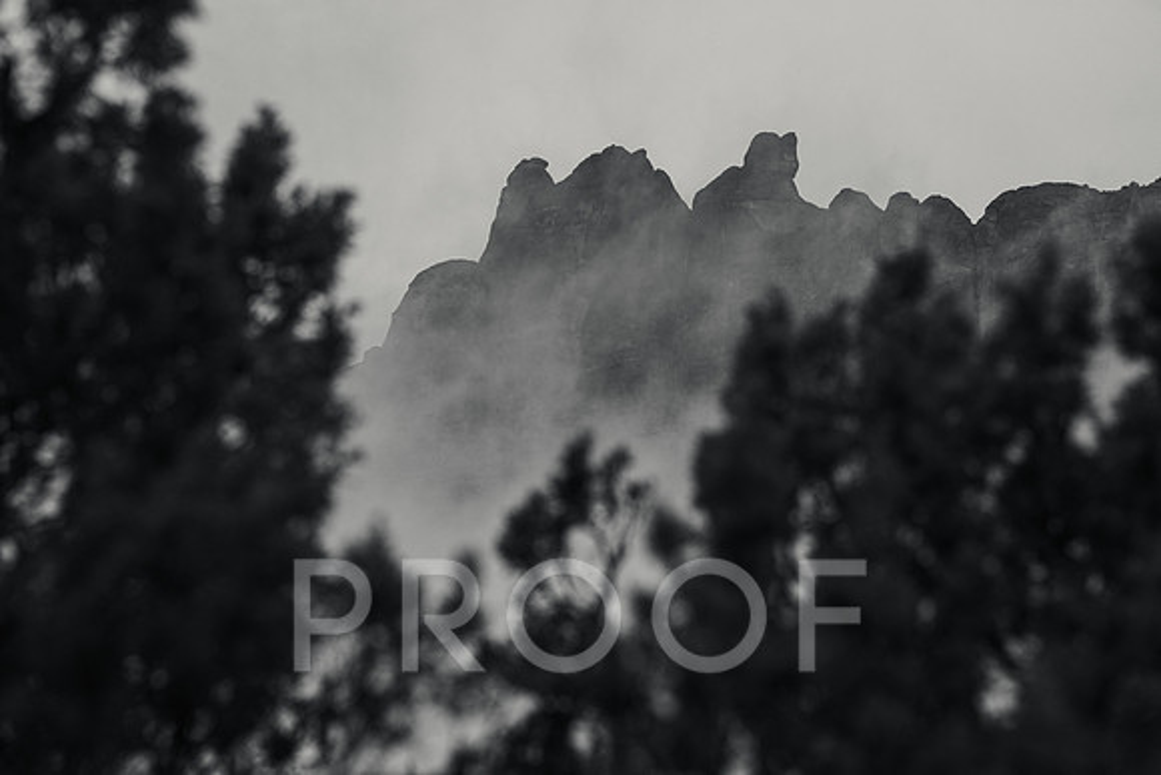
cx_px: 580
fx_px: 4838
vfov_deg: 9.2
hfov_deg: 13.7
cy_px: 388
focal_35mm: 150
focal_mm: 150
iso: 800
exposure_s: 1/400
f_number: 5
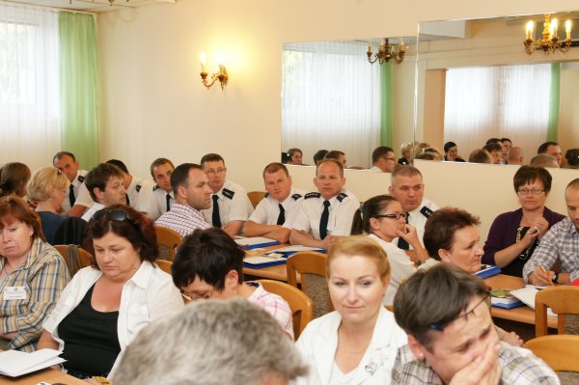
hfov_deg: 37.9
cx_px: 290
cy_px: 192
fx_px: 844
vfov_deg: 25.7
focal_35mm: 52
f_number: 5.6
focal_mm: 35
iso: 800
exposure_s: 1/60
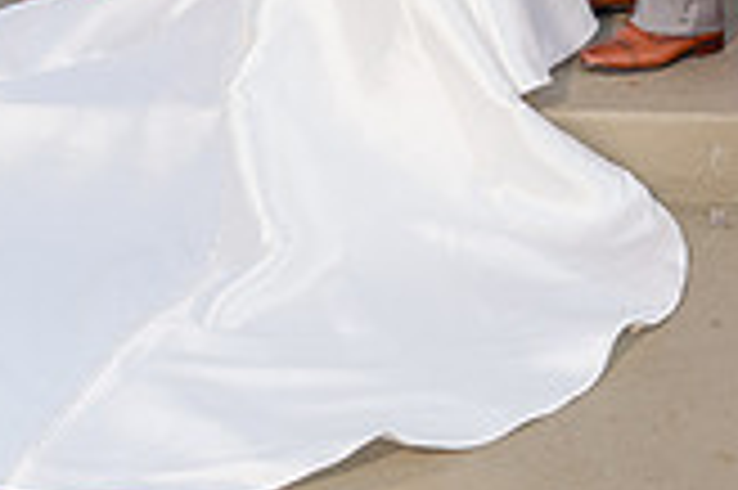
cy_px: -256
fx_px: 1986
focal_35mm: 97
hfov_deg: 20.9
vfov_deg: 13.3
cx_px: 518
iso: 250
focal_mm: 24
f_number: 4.5
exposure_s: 1/200
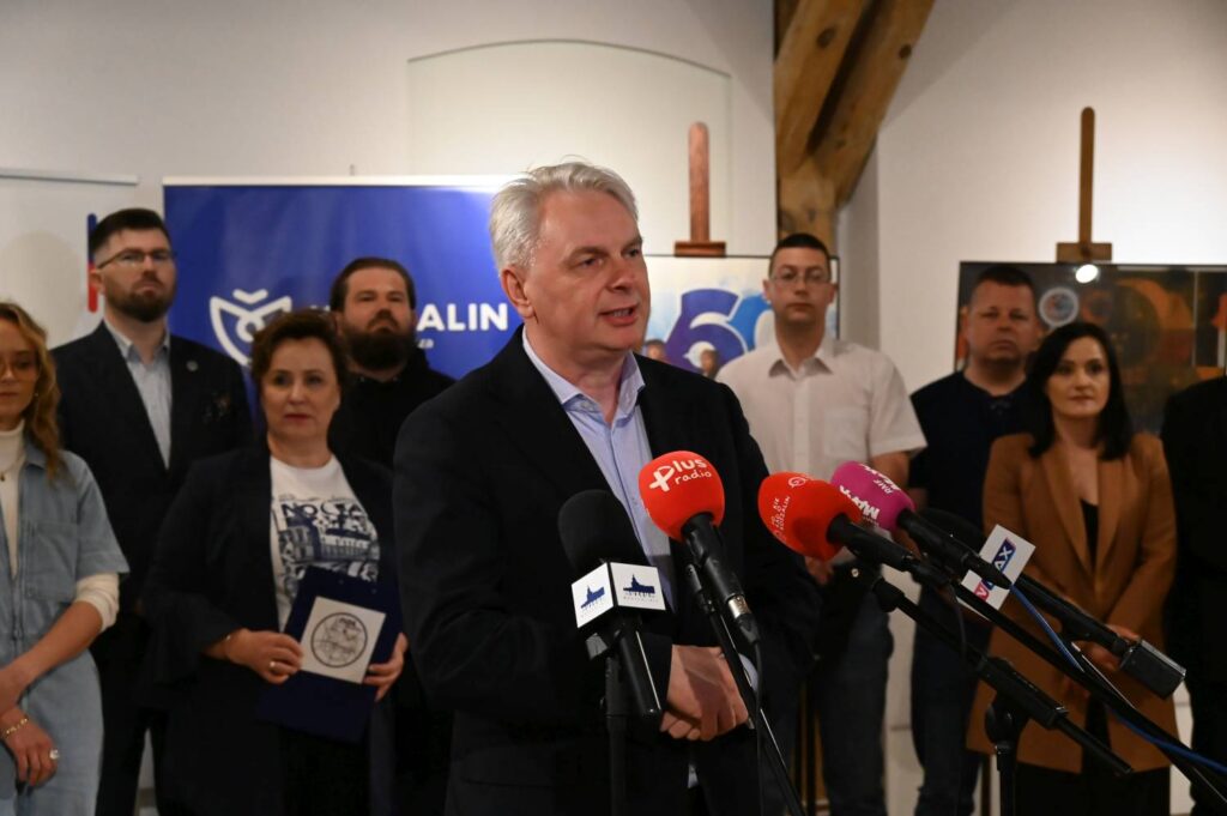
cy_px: 408
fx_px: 2043
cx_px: 614
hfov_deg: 33.4
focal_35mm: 60
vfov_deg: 22.6
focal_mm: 60
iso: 12800
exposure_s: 1/640
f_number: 6
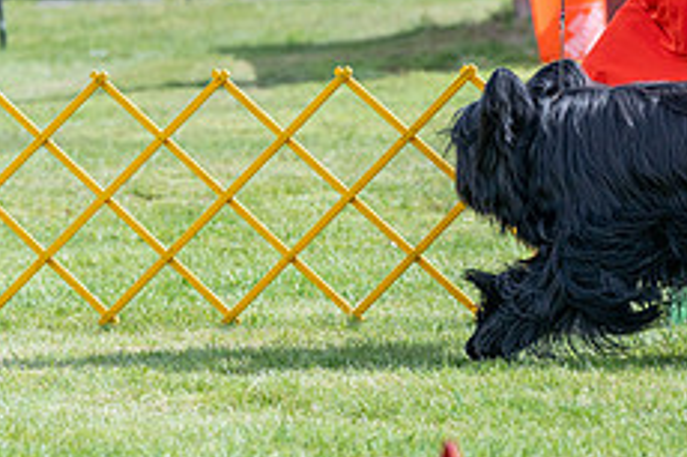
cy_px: -37
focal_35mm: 401
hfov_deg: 5.1
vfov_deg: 3.4
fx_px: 7647
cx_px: 573
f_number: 4.5
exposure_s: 1/1600
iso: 400
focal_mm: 159
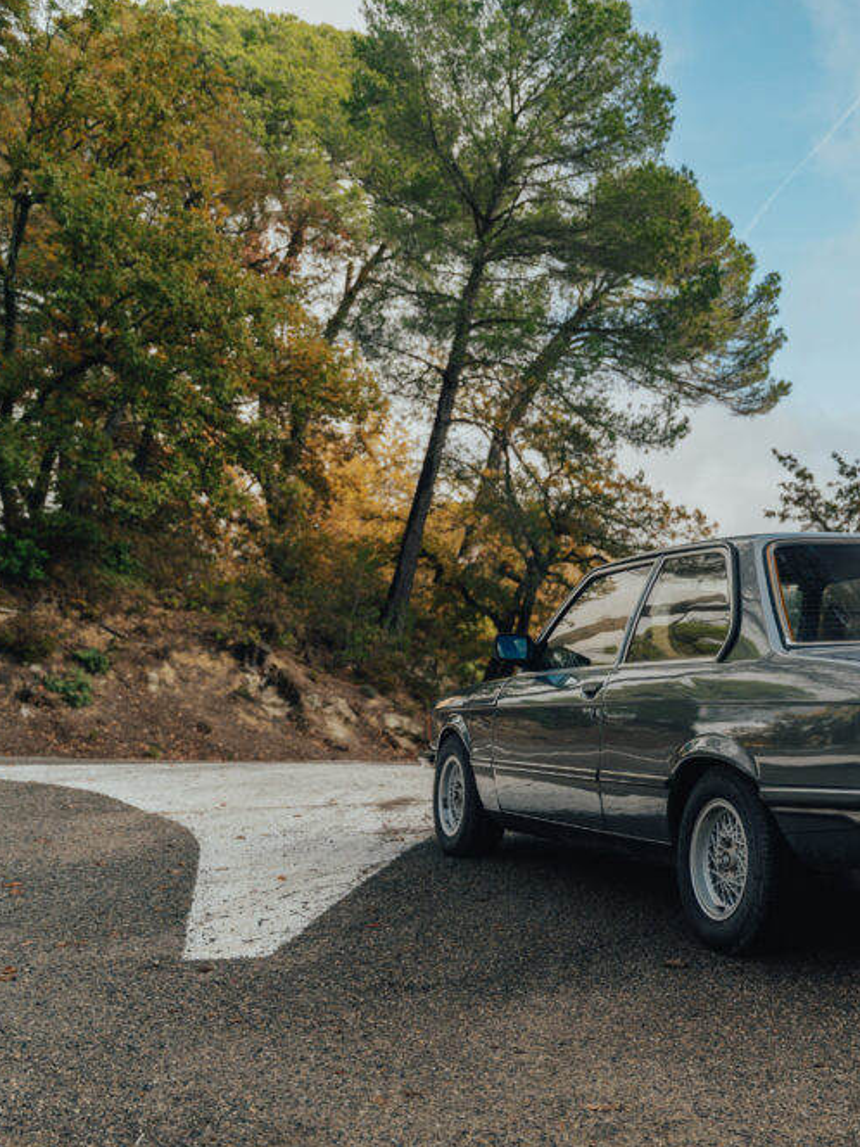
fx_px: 1464
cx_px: 862
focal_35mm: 44
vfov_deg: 42.8
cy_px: 583
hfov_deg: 30.4
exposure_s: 1/200
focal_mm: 29.8
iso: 50
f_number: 2.8
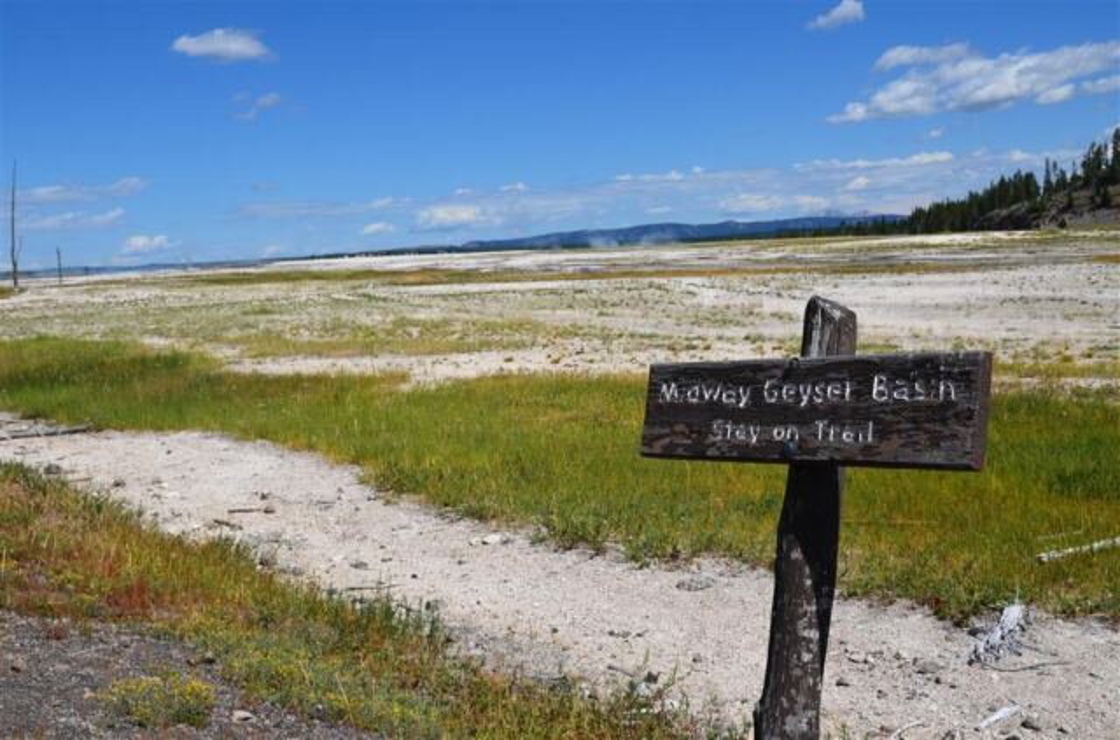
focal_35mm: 40
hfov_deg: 48.0
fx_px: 1257
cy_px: 370
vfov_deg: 32.8
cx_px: 560
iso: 100
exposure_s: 1/200
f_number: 13
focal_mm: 27
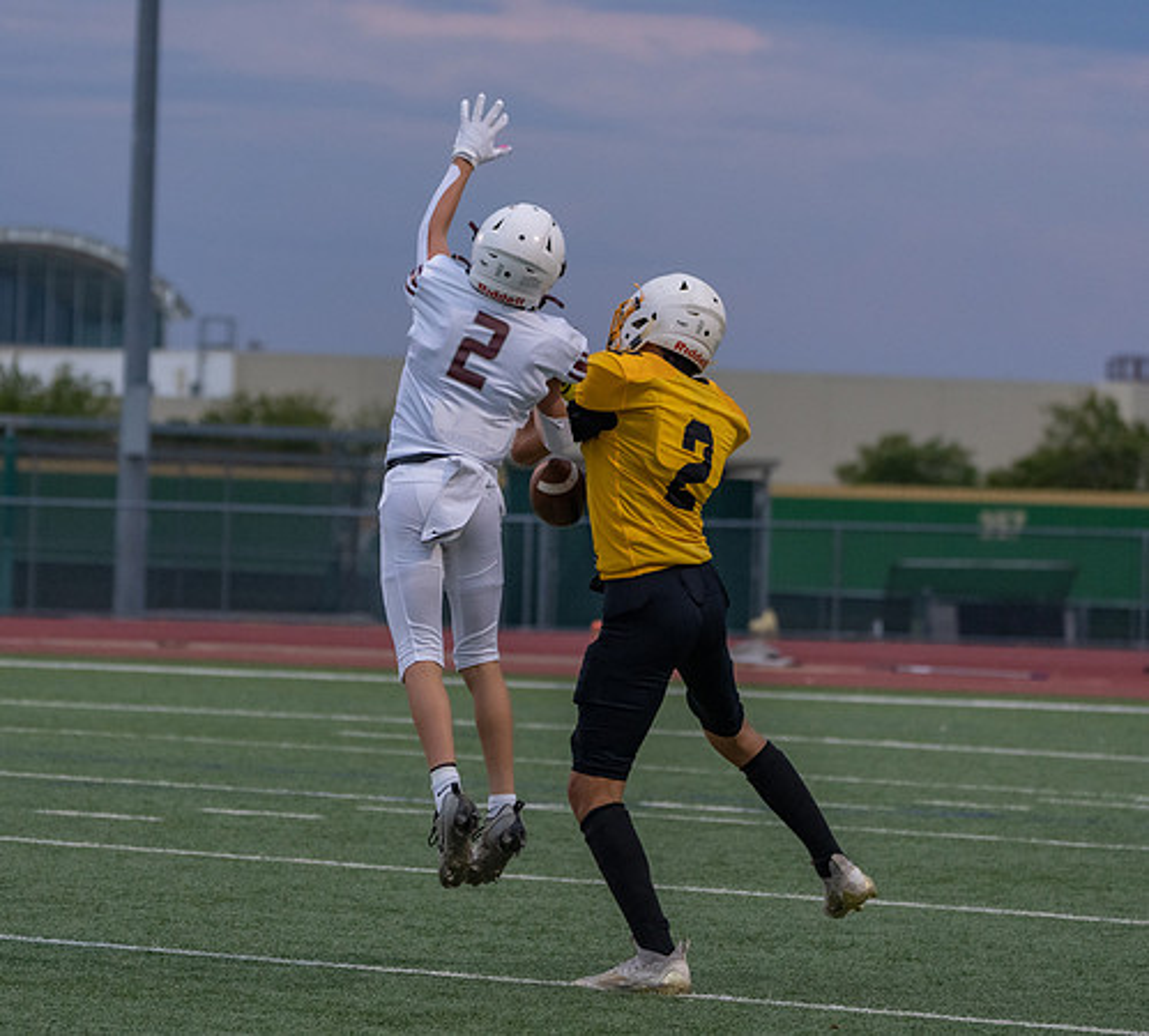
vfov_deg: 7.0
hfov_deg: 7.8
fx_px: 8456
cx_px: 470
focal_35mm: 236
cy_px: 525
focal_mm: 190
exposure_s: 1/1000
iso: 3200
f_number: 5.6
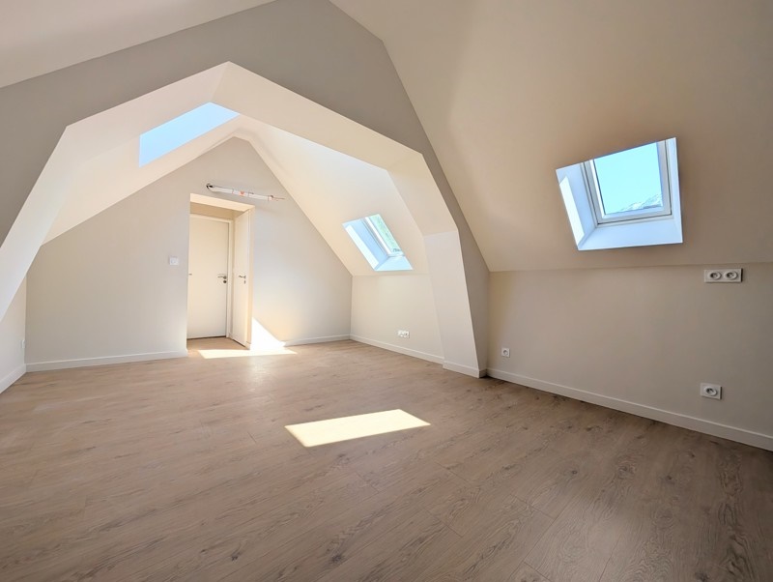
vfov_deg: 94.6
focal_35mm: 12
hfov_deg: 110.5
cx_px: 386
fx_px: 268
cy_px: 291
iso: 65
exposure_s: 1/781
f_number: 1.7
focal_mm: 2.02
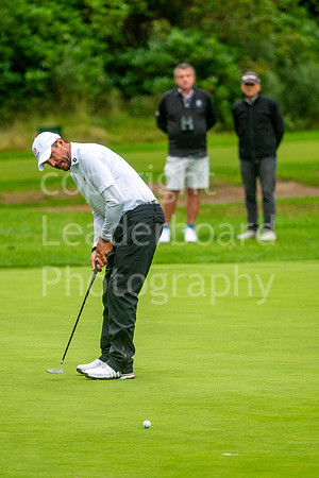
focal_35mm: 450
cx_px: 160
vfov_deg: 4.6
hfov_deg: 3.1
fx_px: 5981
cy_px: 239
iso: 800
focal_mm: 300
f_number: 4
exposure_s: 1/1250
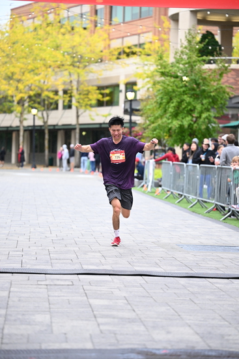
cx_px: 120
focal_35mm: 102
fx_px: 1015
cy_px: 180
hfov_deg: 13.4
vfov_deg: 20.0
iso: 1250
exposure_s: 1/1600
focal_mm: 102
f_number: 2.8
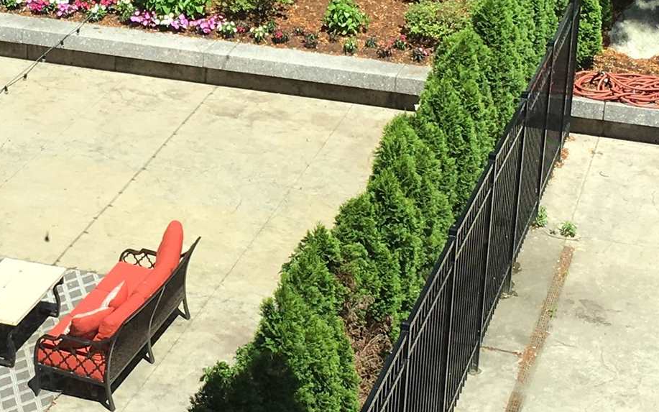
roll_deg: -1.1
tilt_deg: -17.2
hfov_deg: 19.9
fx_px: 1850
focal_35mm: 103
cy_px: 56
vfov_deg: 12.6
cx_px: 87
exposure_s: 1/1012
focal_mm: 4.15
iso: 25
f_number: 2.2
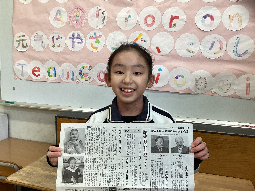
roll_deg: -1.1
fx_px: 228
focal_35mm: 31
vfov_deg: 45.4
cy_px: 96
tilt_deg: -8.5
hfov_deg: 58.4
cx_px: 128
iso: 50
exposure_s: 1/50
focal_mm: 3.3
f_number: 2.4
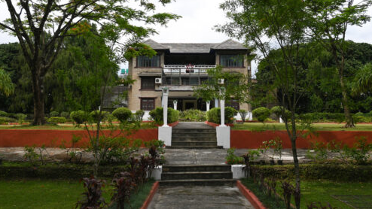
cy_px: 85
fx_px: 353
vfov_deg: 32.9
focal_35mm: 36
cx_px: 186
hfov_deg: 55.6
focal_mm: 22.5
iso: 100
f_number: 5.6
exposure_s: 1/250
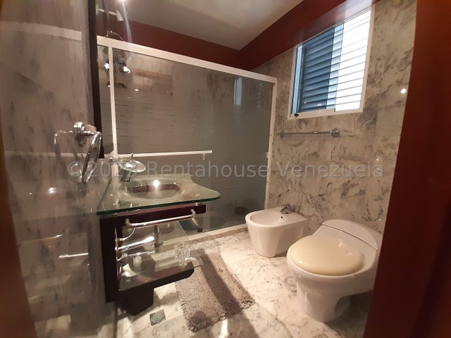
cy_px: 169
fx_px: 169
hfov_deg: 106.2
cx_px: 226
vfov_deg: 89.9
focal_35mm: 13
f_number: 2.2
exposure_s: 1/24
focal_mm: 1.13
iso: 400
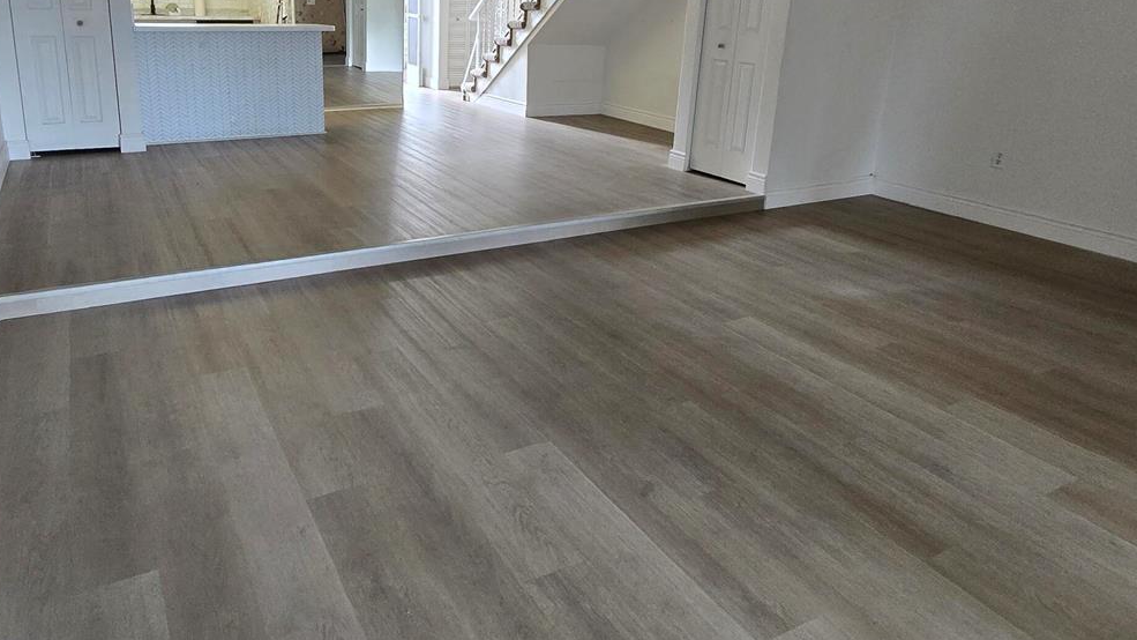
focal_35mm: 23
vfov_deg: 48.7
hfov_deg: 78.2
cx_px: 481
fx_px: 693
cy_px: 216
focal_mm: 2.2
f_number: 2.2
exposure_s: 1/60
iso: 500
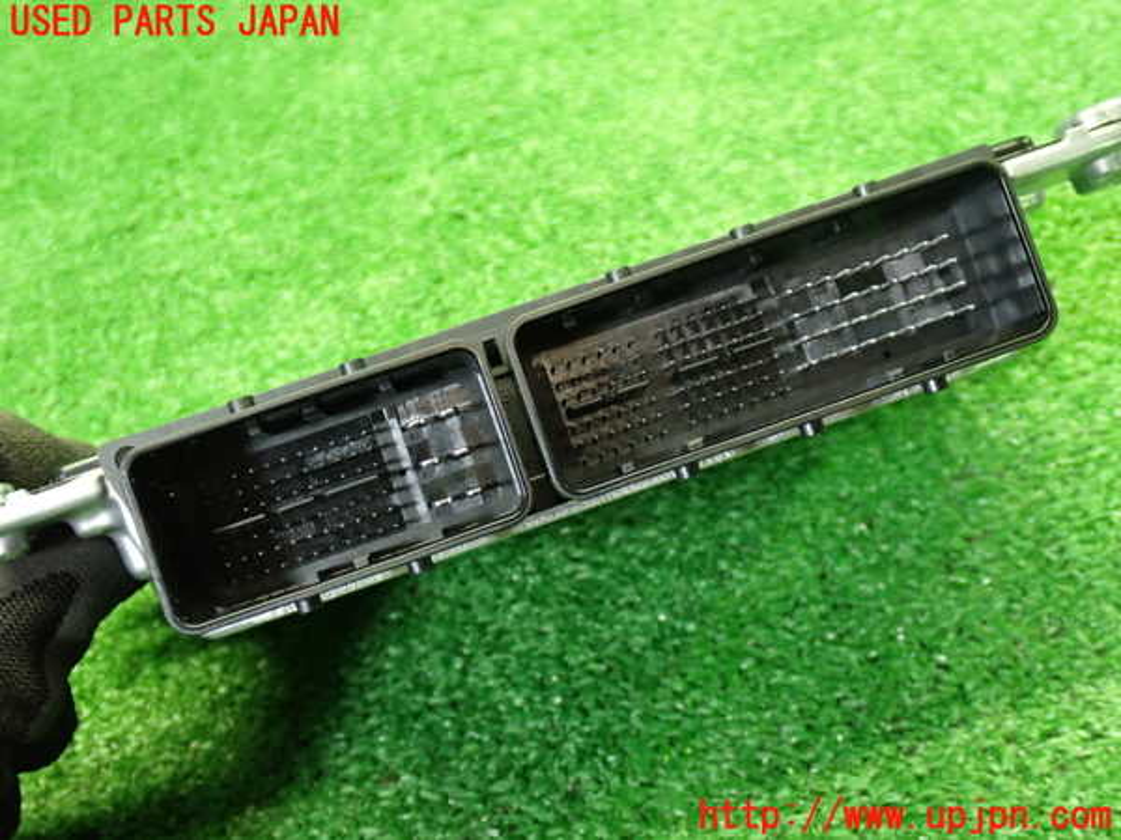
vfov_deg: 32.9
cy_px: 420
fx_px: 1425
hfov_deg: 42.9
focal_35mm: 44
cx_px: 560
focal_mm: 7.84
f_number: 2.9
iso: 800
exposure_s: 1/40
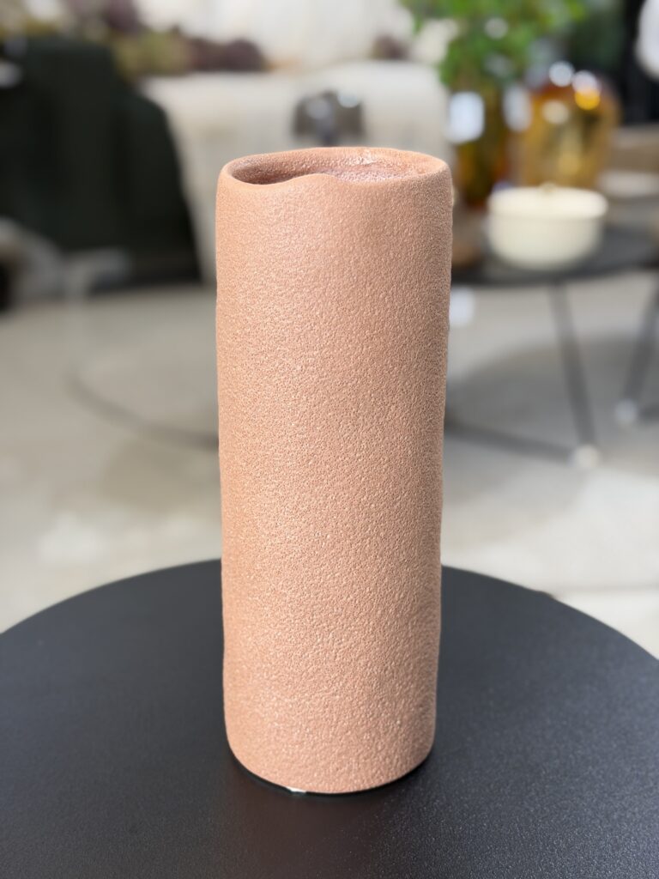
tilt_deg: -20.1
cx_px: 330
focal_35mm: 48
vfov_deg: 39.7
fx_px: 1218
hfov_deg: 30.3
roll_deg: -0.5
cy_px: 440
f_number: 1.78
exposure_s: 1/60
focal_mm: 6.76
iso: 100
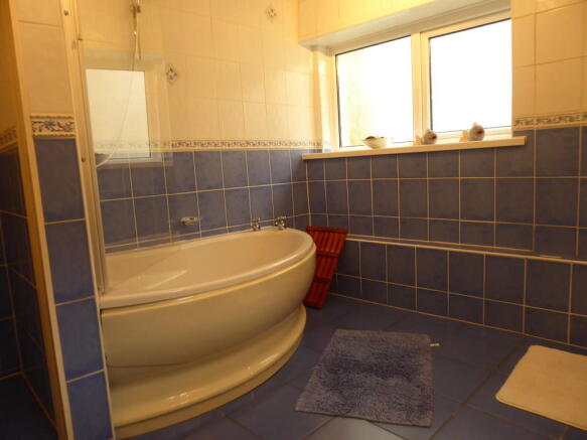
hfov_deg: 69.4
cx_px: 294
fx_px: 424
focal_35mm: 25
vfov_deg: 54.9
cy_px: 220
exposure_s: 1/30
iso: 400
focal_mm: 4.3
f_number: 3.3
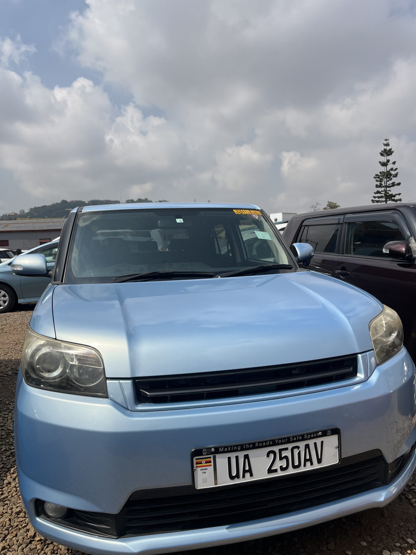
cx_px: 208
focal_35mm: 26
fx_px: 417
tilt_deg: -3.6
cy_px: 278
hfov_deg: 53.1
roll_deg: +2.9
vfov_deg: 67.3
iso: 50
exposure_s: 1/5848
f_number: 1.6
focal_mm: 5.1
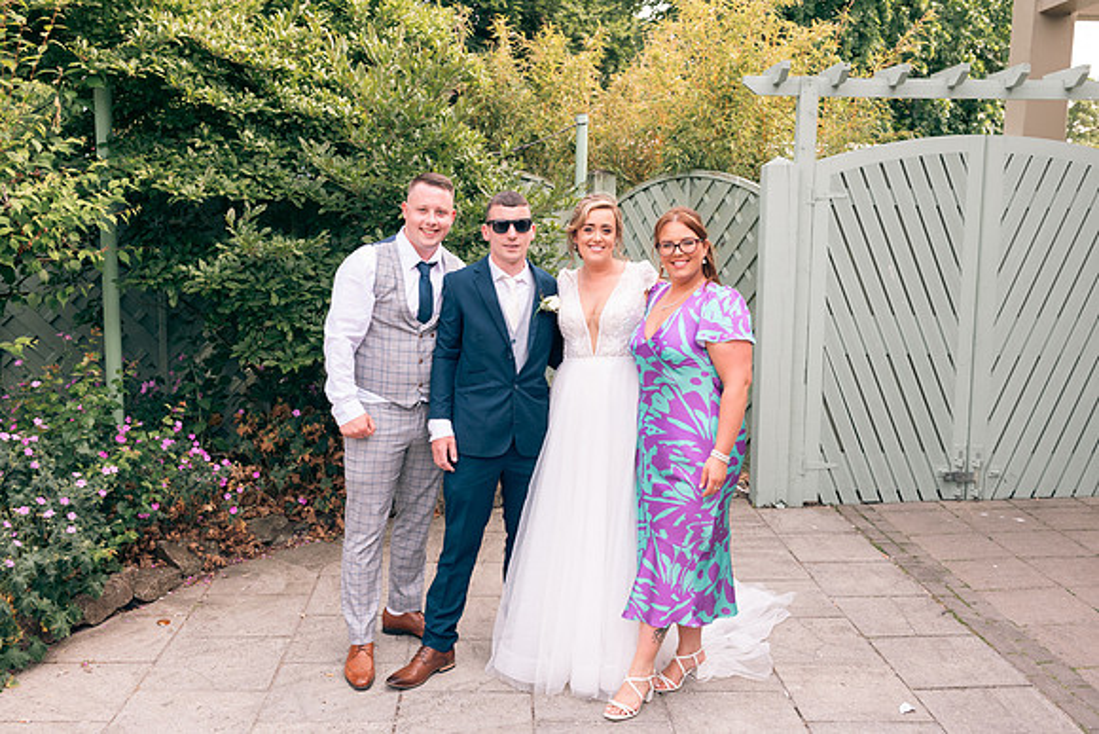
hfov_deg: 54.4
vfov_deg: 37.9
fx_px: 1069
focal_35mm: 35
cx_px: 550
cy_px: 367
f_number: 6.3
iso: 160
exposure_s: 1/160
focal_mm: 35
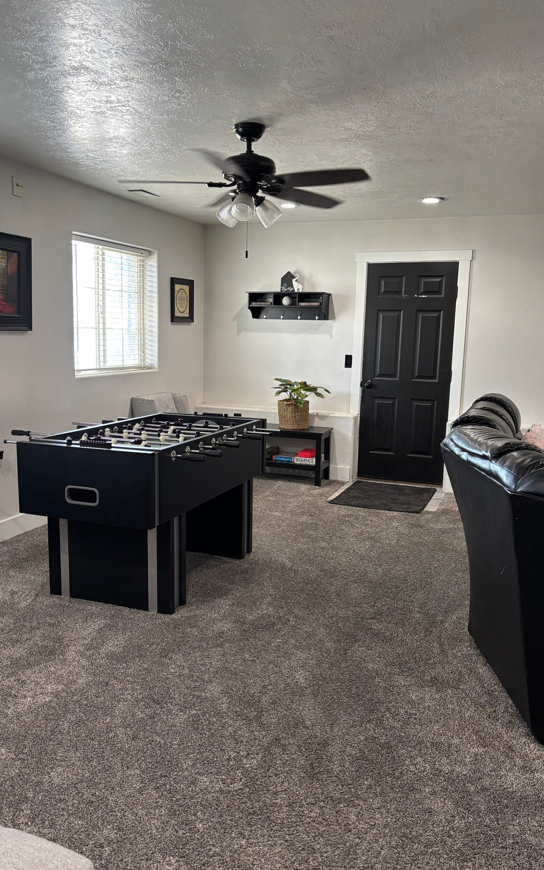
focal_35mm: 28
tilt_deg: -9.4
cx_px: 265
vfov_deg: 66.5
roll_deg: -1.7
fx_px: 664
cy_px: 438
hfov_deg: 44.5
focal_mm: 5.96
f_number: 1.6
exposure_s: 1/60
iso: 200
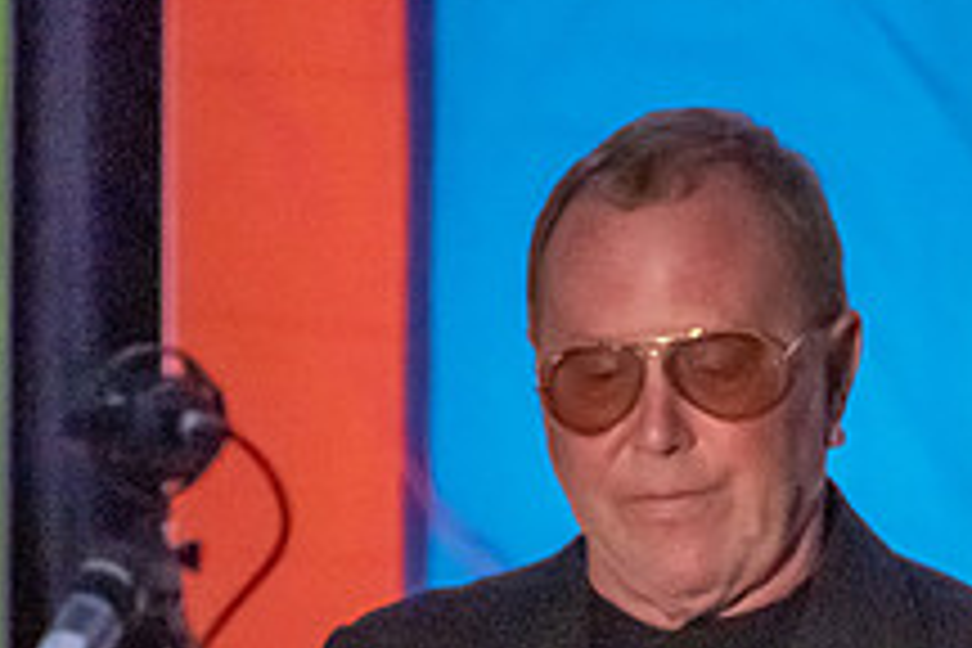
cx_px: 572
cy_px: 803
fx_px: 32667
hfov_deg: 1.7
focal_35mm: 1210
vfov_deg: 1.1
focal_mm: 300
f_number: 6.3
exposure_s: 1/250
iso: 12800
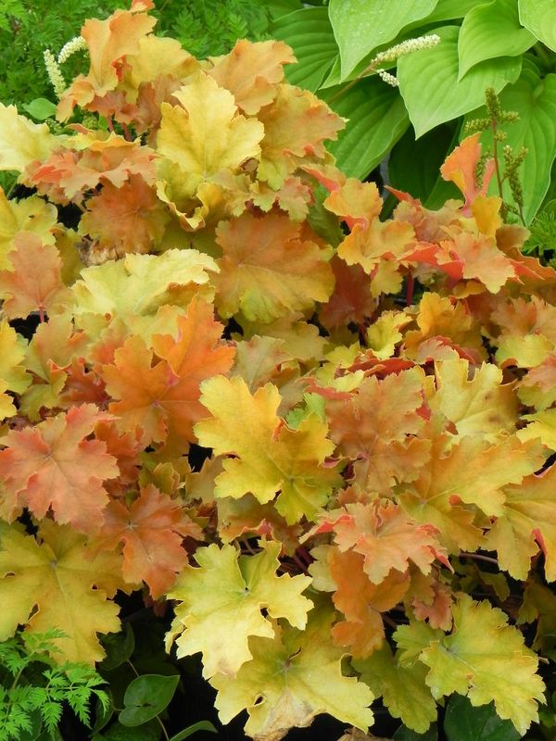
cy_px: 370
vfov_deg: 13.7
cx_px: 278
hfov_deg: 10.3
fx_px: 3084
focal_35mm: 144
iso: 160
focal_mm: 25.7
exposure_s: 1/160
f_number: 5.6
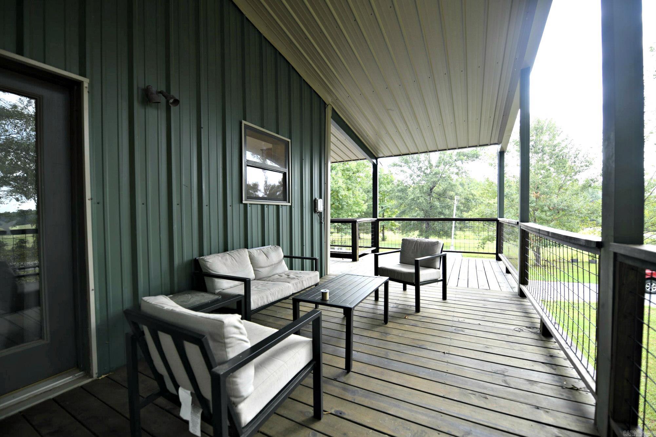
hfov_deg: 104.3
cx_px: 328
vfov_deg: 81.2
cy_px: 218
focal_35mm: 14
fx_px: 255
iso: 64
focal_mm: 14
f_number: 3.5
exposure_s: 1/50
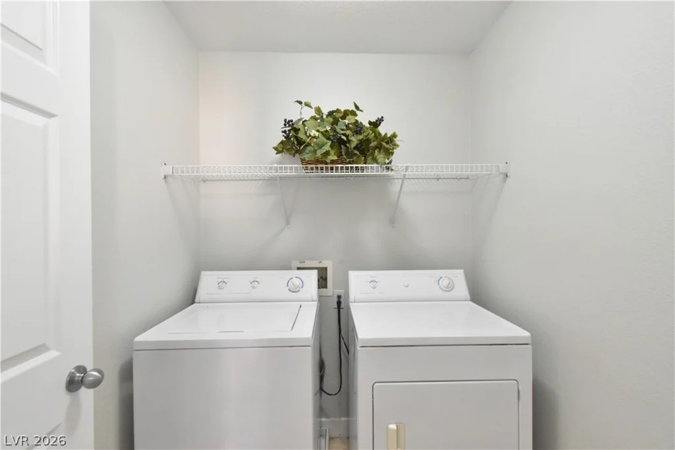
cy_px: 225
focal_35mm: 15
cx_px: 338
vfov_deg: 77.3
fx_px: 281
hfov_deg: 100.4
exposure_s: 1/6
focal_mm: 10
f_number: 18
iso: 4000
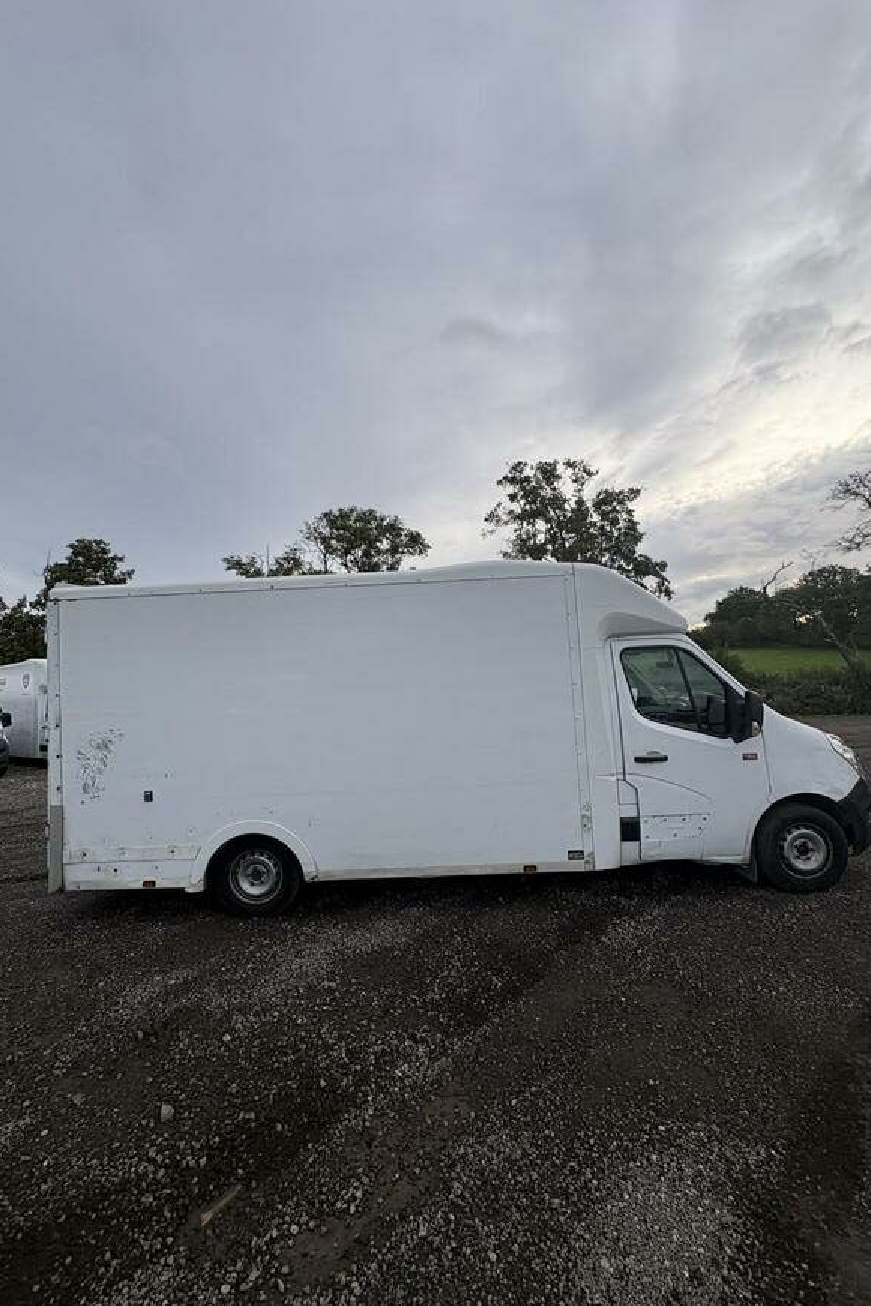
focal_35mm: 15
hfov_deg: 77.3
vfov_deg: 100.4
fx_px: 544
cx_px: 416
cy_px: 647
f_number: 2.2
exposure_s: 1/556
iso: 40
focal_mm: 2.22
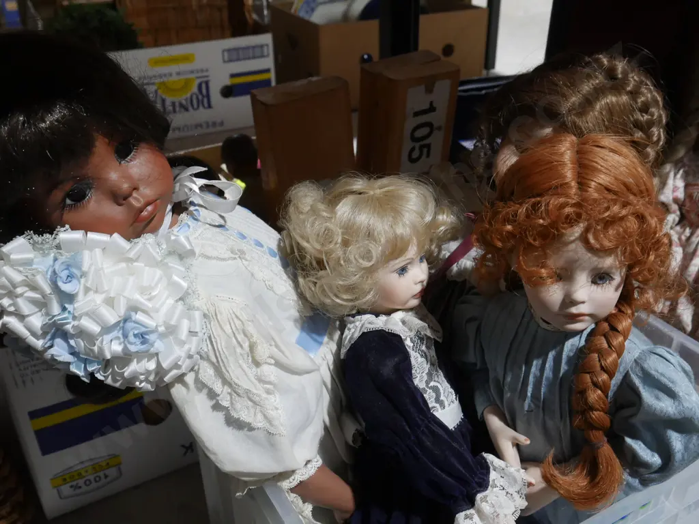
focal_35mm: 34
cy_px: 262
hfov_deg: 54.0
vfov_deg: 41.8
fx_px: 687
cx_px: 350
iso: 1250
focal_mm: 17
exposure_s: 1/60
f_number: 7.1
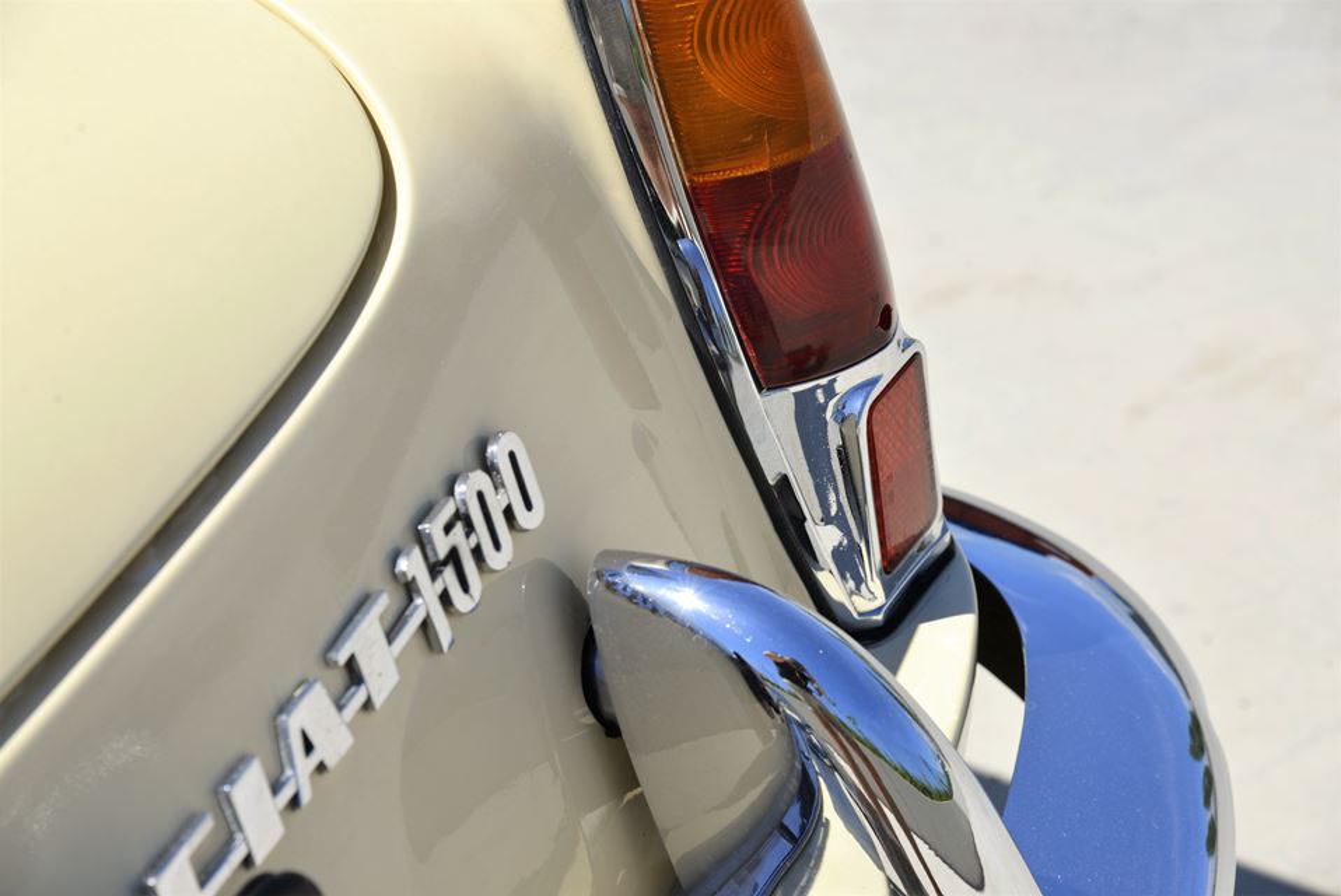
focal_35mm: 105
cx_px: 670
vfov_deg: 13.1
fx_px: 3913
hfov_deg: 19.4
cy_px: 448
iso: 100
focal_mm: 105
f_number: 9
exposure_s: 1/320
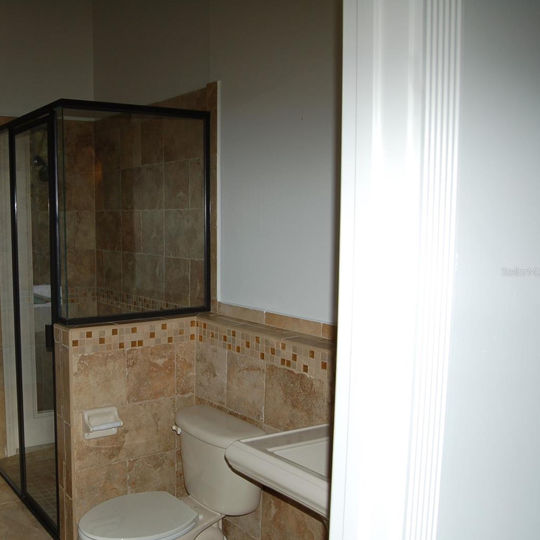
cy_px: 272
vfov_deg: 47.2
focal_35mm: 35
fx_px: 618
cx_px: 135
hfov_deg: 45.6
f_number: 5.6
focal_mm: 18
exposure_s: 1/125
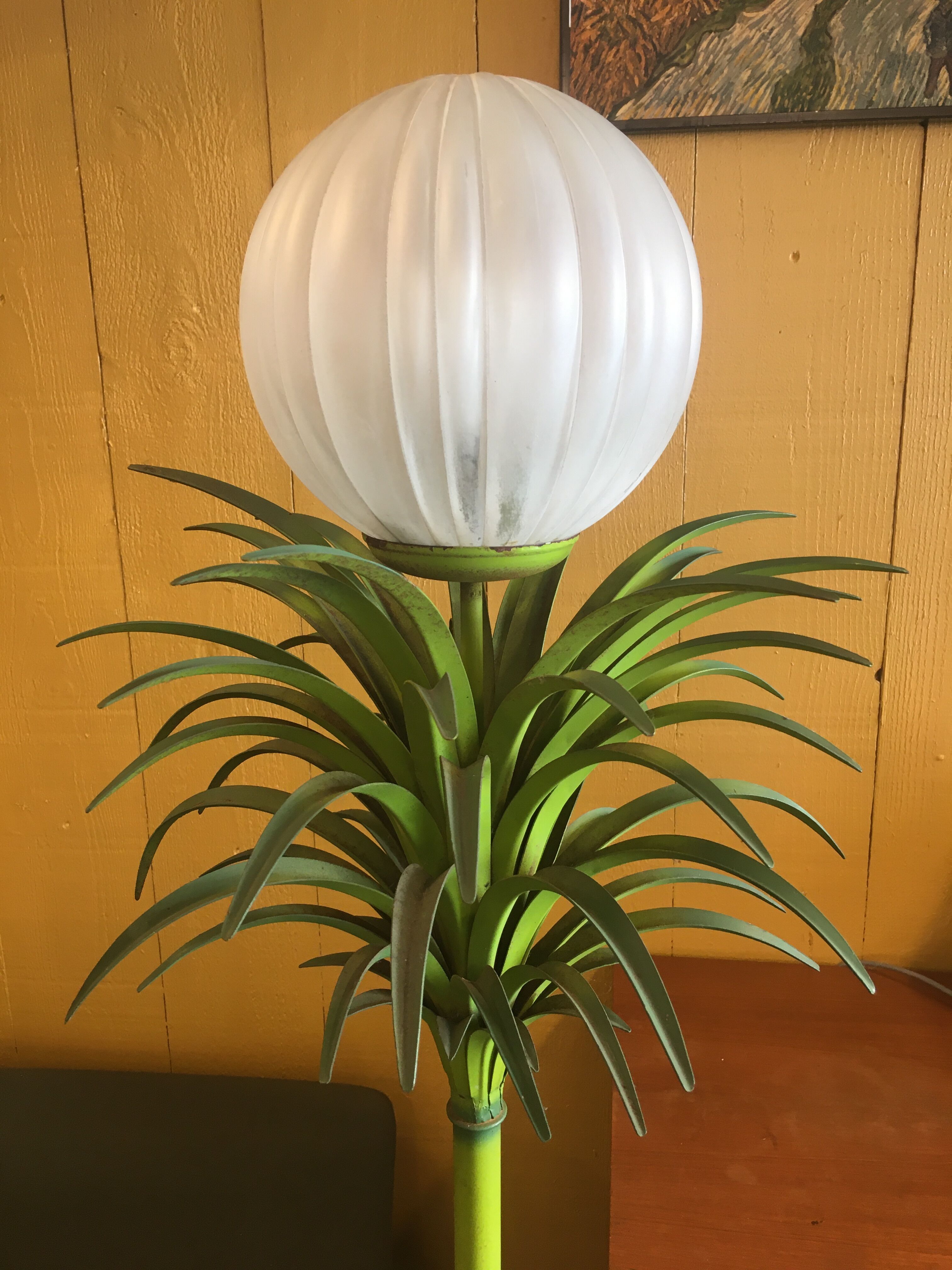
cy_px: 635
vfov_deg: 61.7
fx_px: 1063
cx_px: 476
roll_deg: +0.1
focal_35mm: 29
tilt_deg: -13.4
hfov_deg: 48.2
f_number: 2.2
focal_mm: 4.15
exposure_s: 1/33
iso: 80
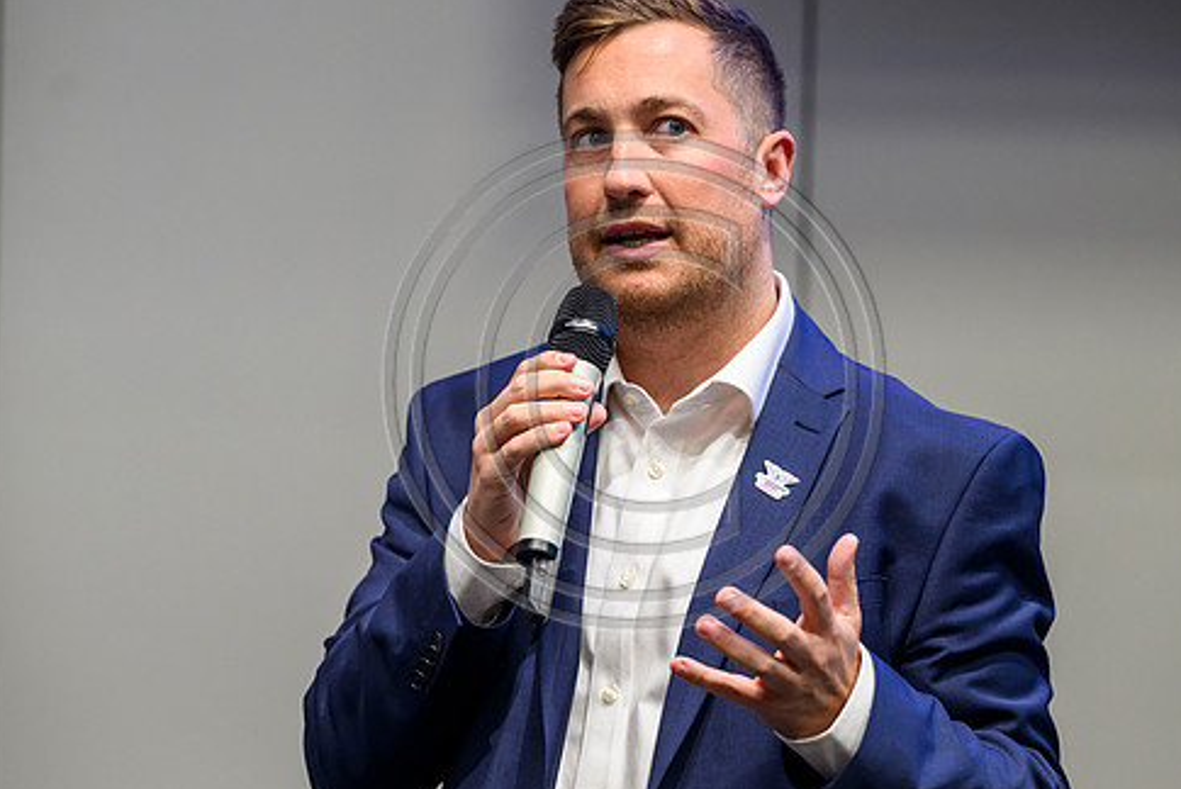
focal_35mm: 142
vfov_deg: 9.7
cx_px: 609
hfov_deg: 14.4
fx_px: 4661
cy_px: 366
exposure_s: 1/250
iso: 3200
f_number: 3.2
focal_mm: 115
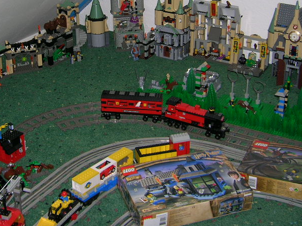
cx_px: 123
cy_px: 36
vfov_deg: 24.7
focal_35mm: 58
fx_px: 506
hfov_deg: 33.1
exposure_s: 1/60.1
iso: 50
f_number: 2.9
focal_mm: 5.7
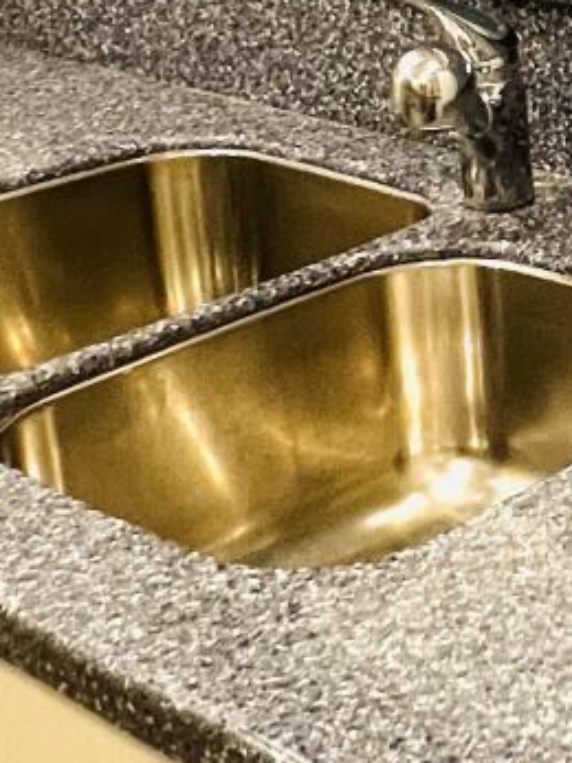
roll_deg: +1.5
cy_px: 130
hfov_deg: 17.9
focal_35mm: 75
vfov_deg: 25.5
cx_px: 807
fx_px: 1653
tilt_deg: -16.3
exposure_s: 1/60
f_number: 1.8
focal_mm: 1.57
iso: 200
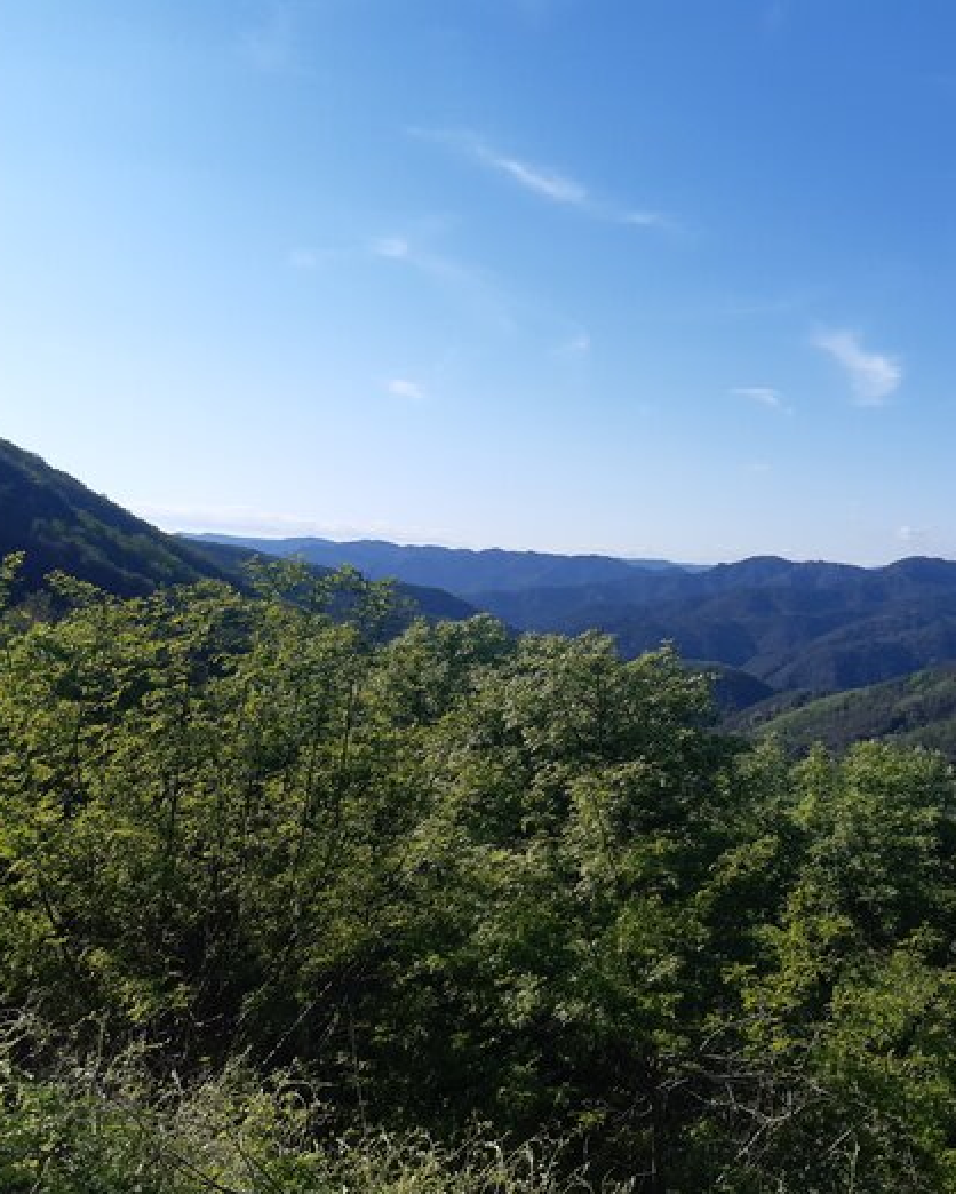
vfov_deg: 52.8
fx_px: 1202
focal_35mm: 34
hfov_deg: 42.6
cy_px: 596
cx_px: 659
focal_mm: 3.92
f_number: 1.7
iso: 40
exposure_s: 1/2532
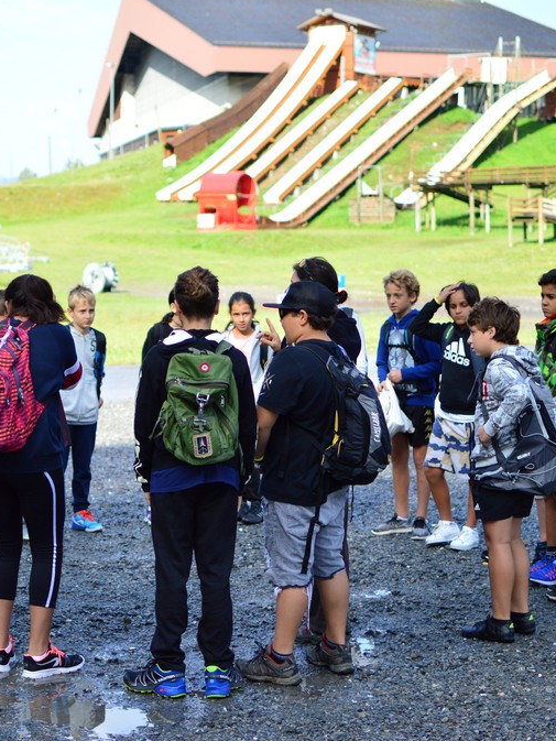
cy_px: 368
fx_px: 1643
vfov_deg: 25.4
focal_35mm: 77
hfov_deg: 19.1
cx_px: 161
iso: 200
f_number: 1.8
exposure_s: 1/2500
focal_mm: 35
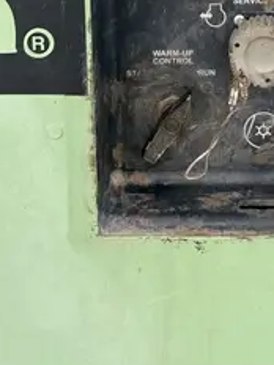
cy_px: -168
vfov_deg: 20.7
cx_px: 272
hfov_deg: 17.6
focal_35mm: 82
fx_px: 865
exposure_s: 1/423
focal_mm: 5.96
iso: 50
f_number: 1.6
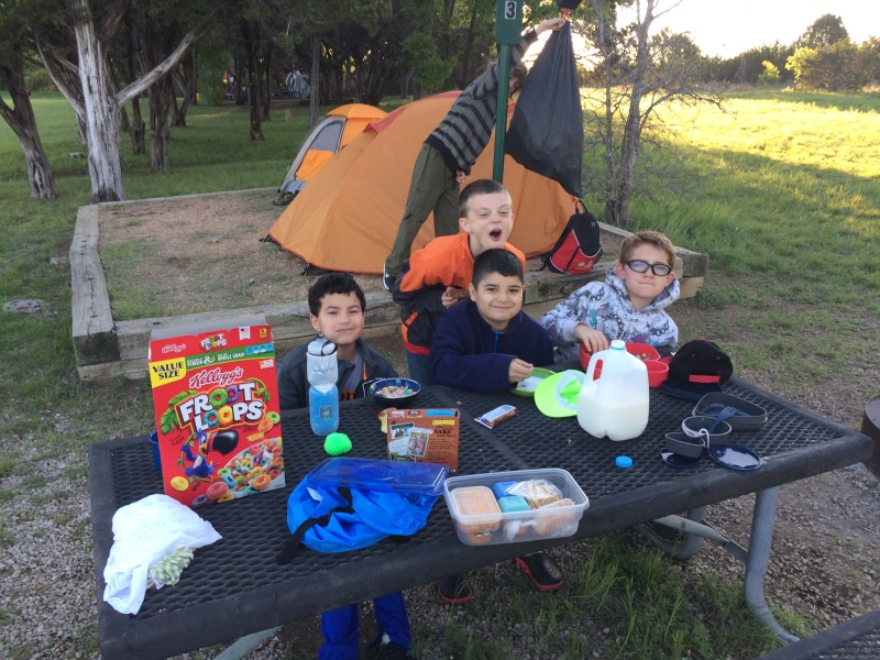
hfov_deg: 61.7
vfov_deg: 48.2
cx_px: 440
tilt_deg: -20.5
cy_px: 330
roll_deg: -0.5
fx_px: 737
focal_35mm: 29
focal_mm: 4.15
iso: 40
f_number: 2.2
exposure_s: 1/120
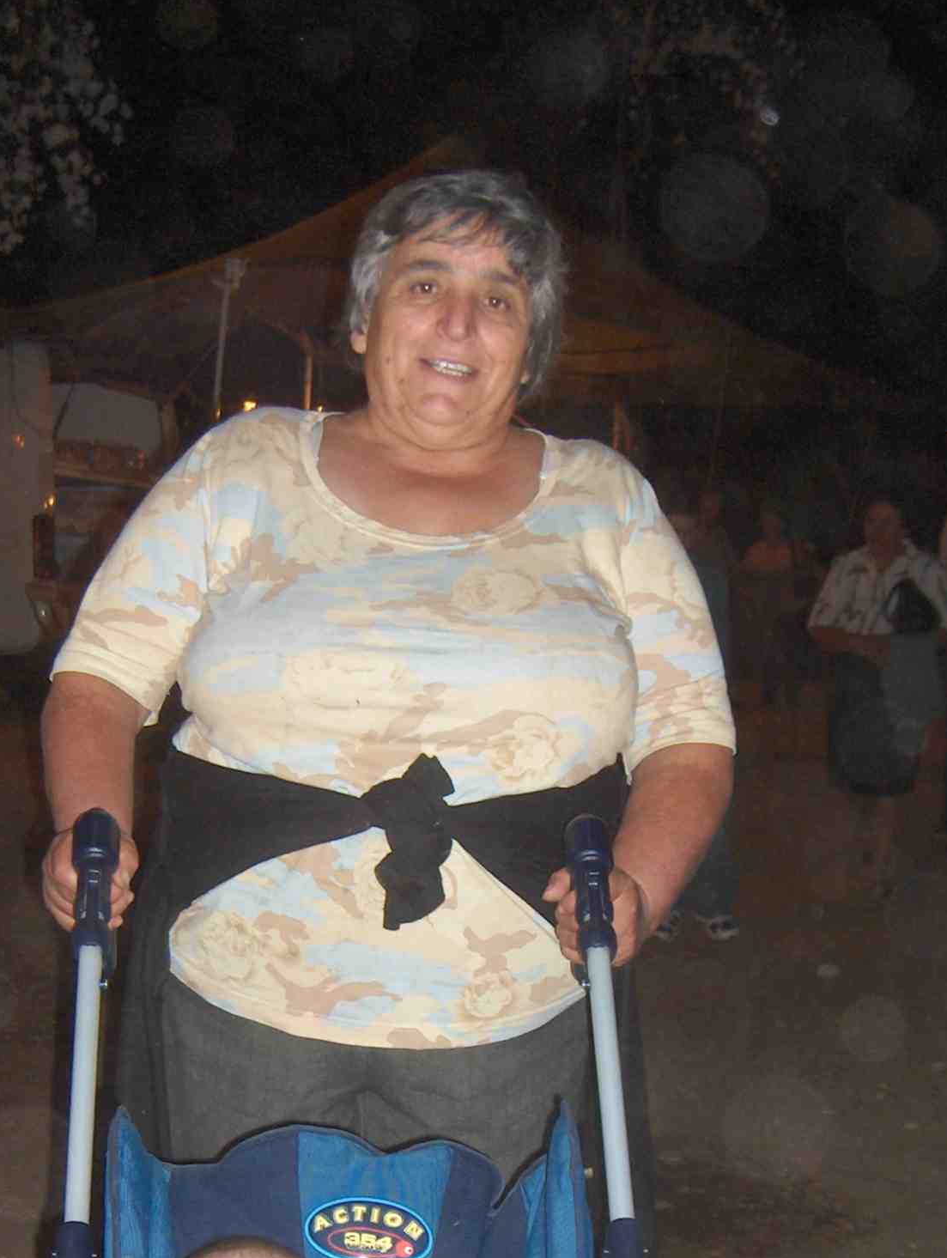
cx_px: 396
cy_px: 1068
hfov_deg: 21.3
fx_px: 2511
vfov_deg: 27.4
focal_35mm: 69
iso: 100
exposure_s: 1/60
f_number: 2.8
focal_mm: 8
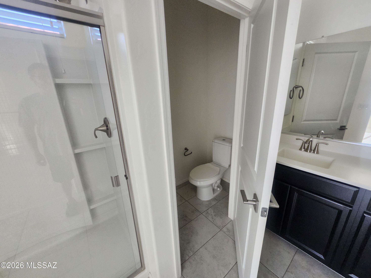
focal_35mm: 13
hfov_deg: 106.2
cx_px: 186
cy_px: 139
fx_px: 139
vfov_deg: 89.9
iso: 250
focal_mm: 1.74
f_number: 2.2
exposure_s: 1/60
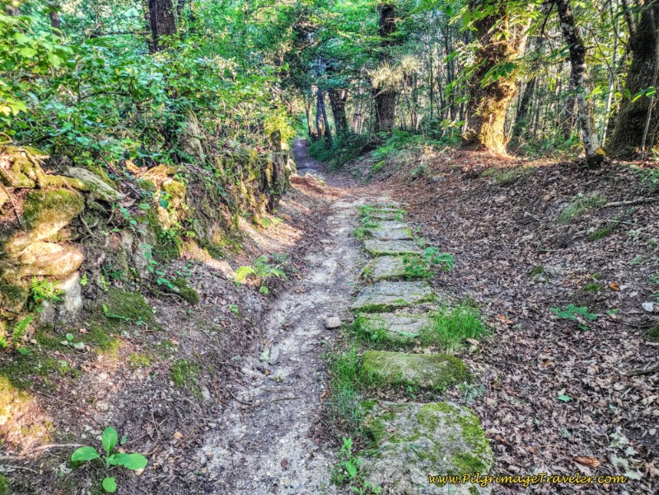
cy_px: 248
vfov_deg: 58.9
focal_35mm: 23
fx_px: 438
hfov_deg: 73.9
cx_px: 330
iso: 800
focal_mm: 6.4
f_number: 1.8
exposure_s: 1/120
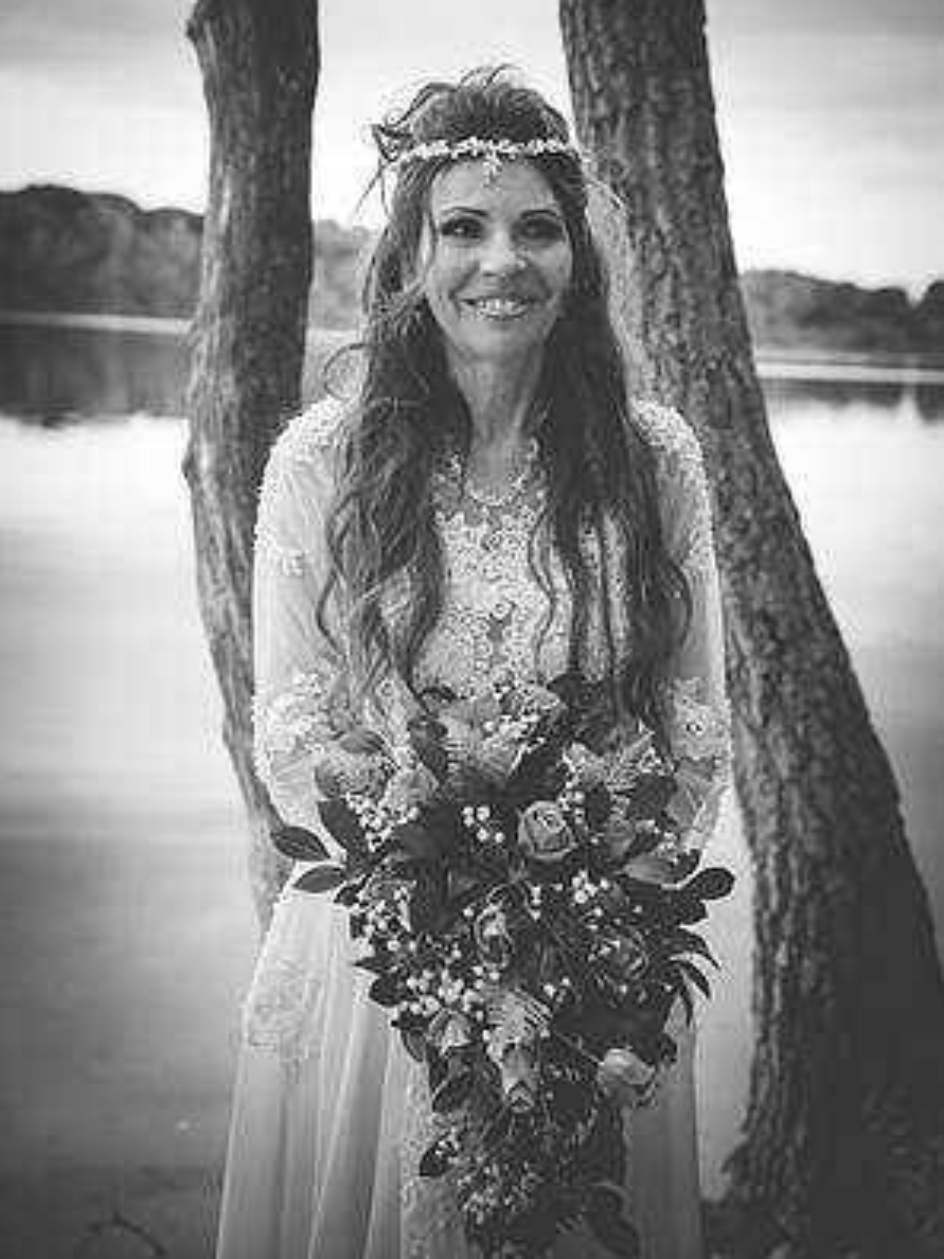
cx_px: 474
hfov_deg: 18.0
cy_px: 553
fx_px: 2982
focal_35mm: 82
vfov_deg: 23.8
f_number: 5
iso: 320
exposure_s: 1/160
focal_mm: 75
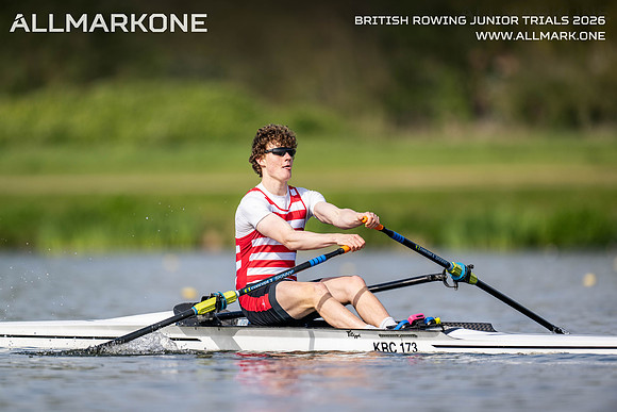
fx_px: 10285
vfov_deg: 2.3
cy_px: 206
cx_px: 308
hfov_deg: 3.4
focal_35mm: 600
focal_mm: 600
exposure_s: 1/2500
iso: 250
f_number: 4
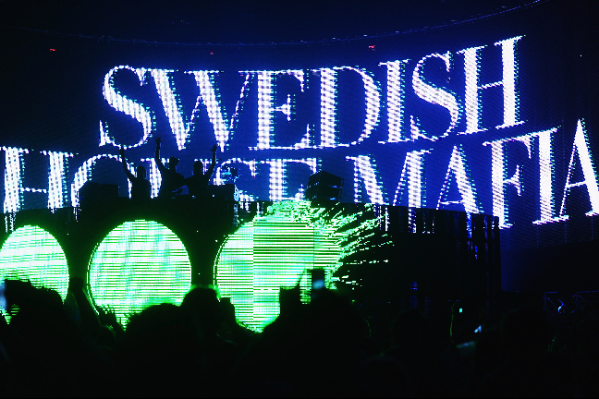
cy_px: 200
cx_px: 300
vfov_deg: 19.5
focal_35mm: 70
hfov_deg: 28.8
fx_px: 1165
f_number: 2.8
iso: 2000
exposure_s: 1/500
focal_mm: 70
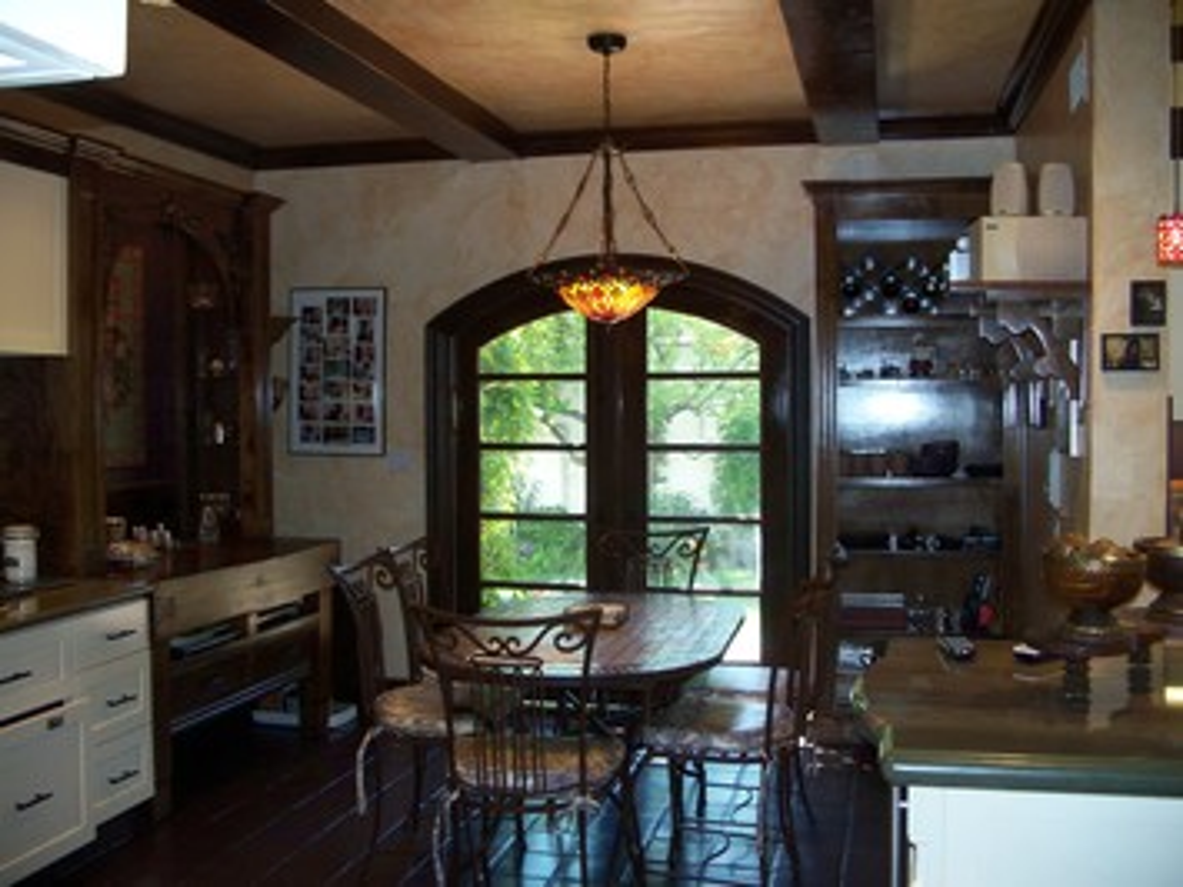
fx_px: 1264
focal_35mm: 37
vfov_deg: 38.6
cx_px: 592
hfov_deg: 50.2
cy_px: 444
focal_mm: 7.8
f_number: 2.8
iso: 200
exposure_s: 1/60
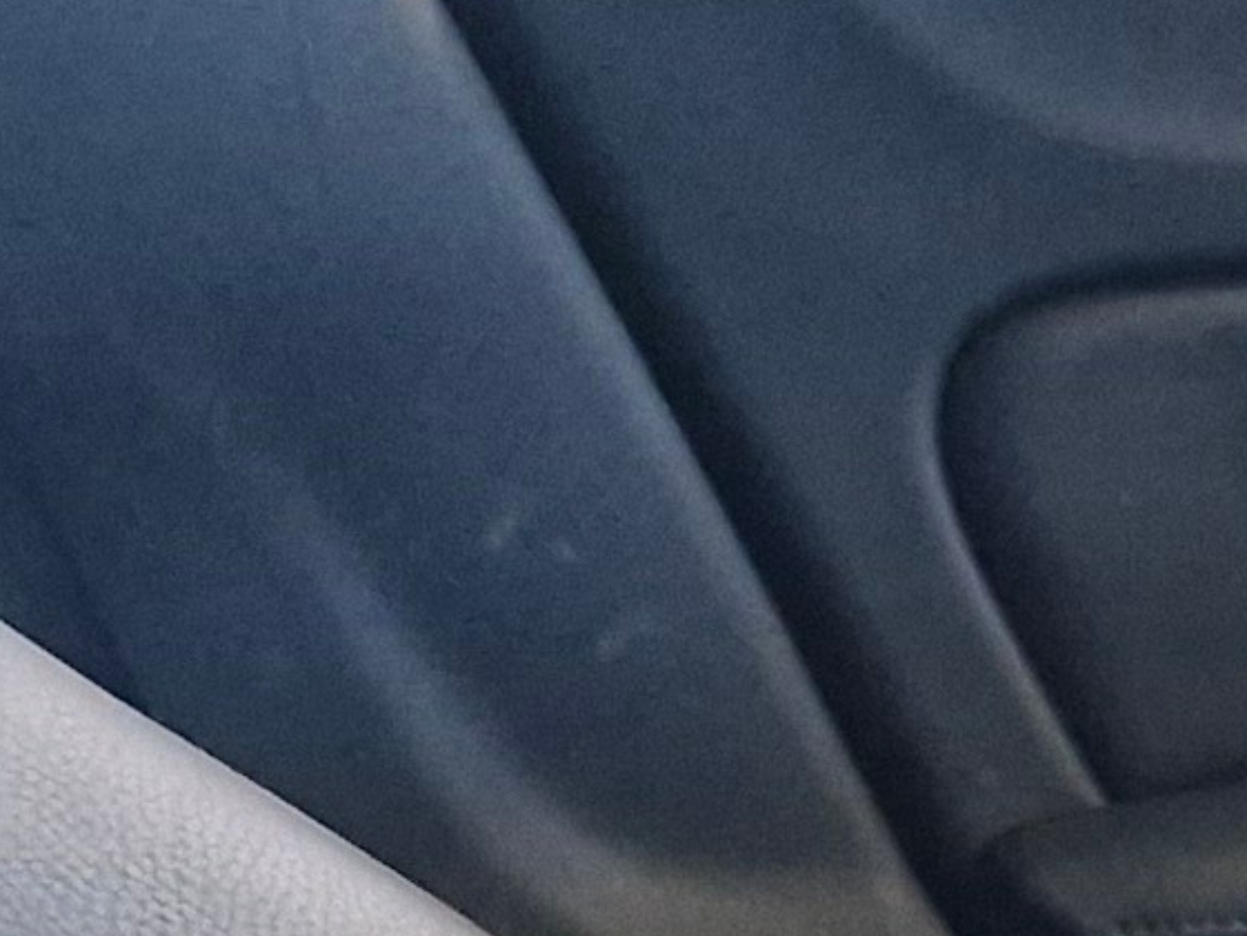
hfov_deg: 8.9
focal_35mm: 164
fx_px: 5909
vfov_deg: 8.5
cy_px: 1988
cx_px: 4186
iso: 500
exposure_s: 1/50
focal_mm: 5.54
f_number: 1.8
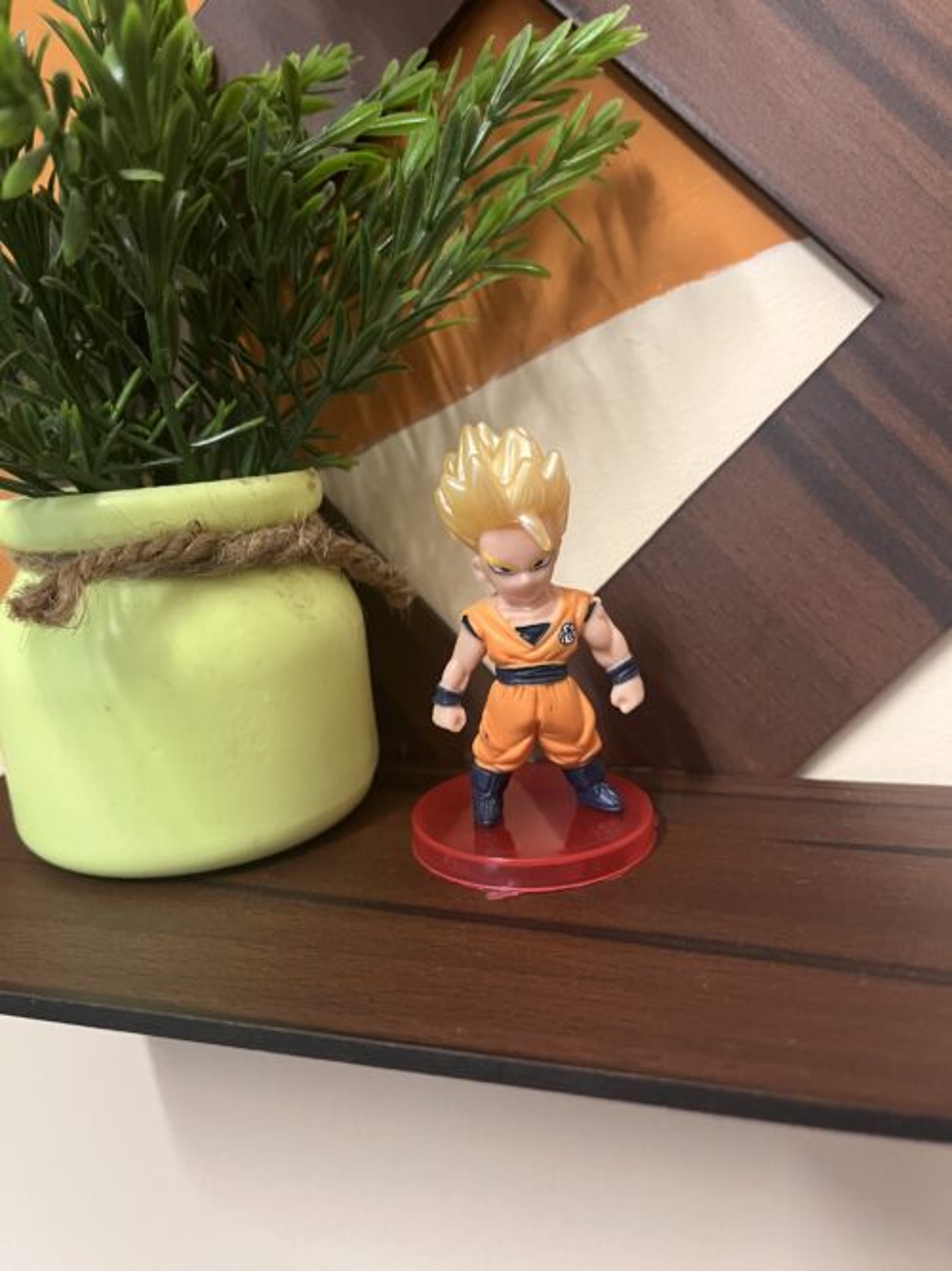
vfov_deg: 67.3
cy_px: 636
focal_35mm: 26
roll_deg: -0.8
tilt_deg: -2.4
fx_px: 954
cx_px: 476
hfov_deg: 53.0
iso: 500
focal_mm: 5.1
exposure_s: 1/33
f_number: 1.6
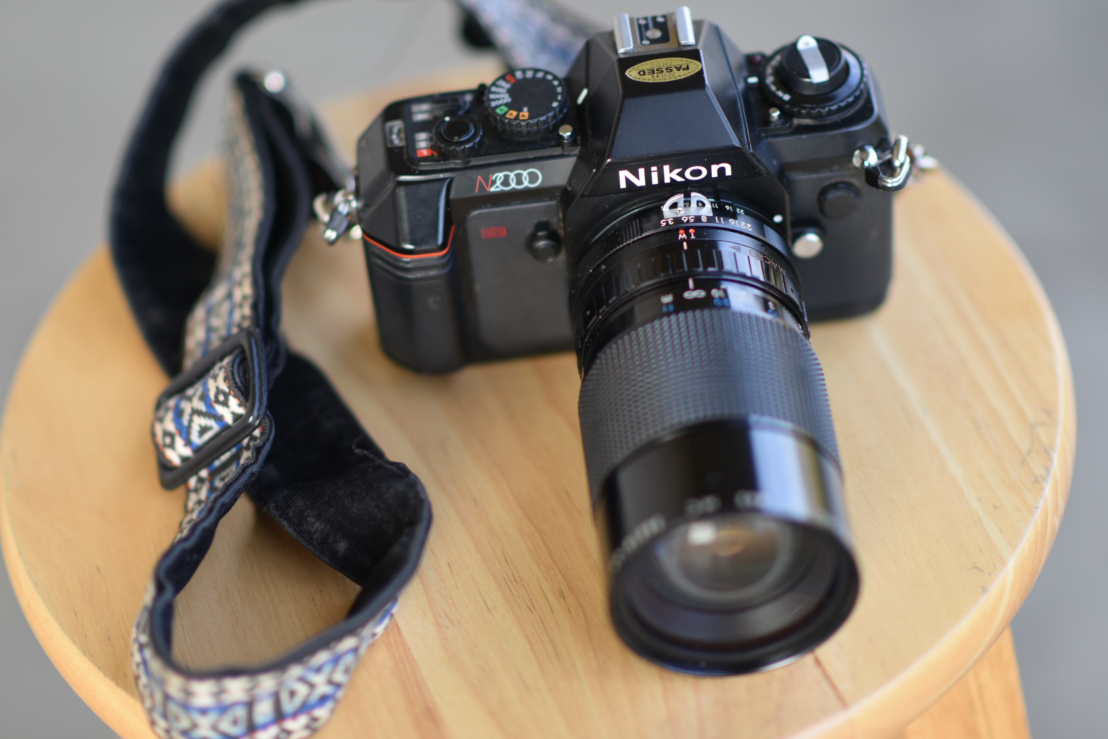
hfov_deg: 19.3
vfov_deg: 12.9
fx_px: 3263
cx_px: 542
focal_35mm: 106
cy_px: 346
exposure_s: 1/200
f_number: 1.4
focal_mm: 85
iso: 100
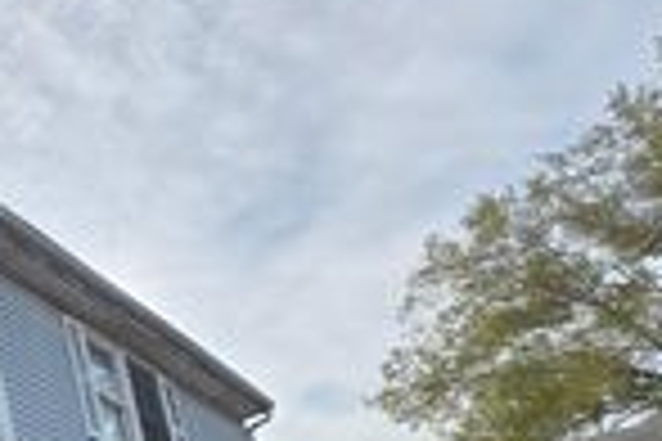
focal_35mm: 46
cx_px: -437
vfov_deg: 24.0
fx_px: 846
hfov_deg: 25.1
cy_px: 632
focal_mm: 1.7
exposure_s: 1/415
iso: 25
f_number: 2.2
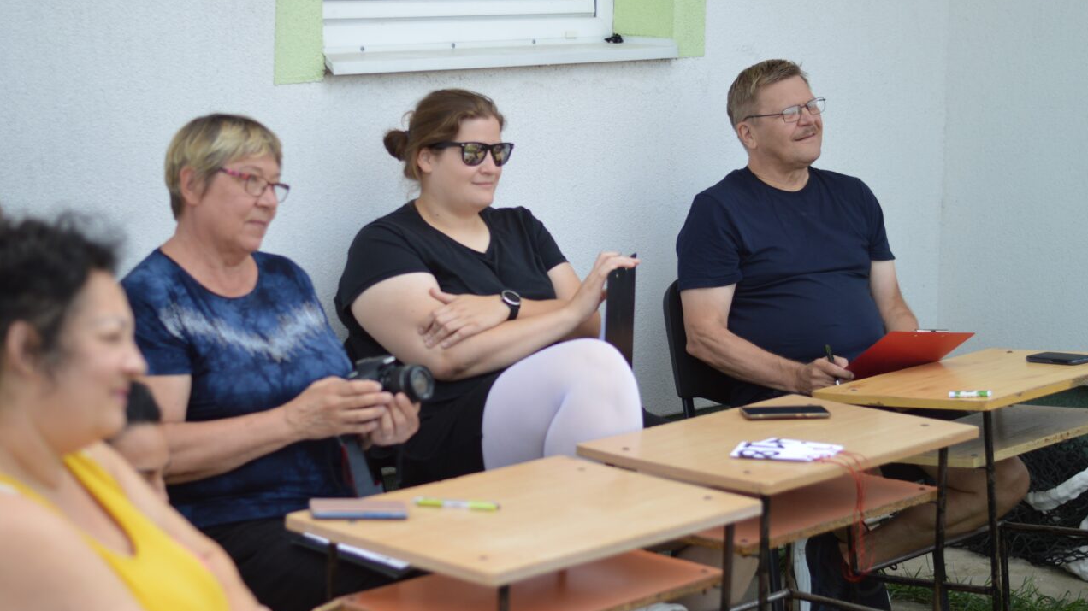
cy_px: 297
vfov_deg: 15.3
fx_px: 2279
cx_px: 547
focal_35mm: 79
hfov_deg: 26.9
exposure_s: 1/2000
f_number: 1.8
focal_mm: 50
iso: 200
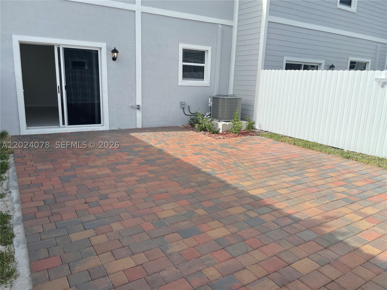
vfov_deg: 53.1
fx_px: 291
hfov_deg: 67.3
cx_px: 194
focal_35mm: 26
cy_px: 145
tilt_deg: -12.8
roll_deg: -2.0
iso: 32
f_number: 1.6
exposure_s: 1/2398
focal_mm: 4.2
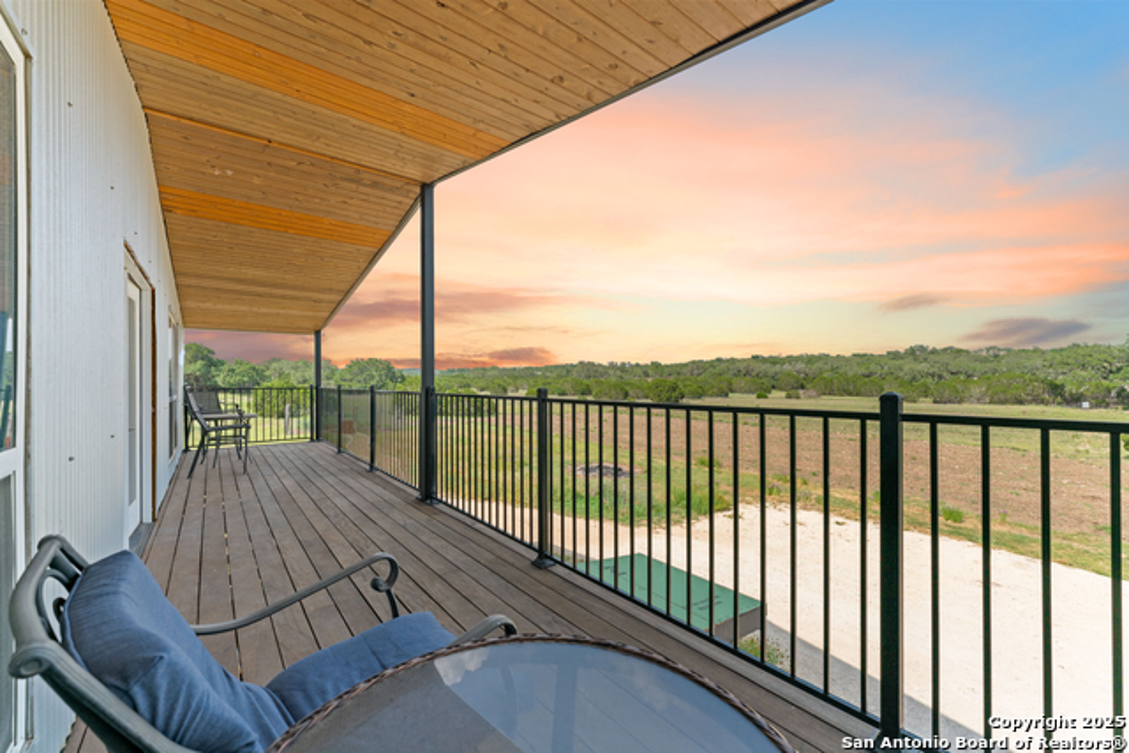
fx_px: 439
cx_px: 564
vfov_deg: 81.2
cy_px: 376
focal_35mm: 14
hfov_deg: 104.2
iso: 400
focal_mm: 14
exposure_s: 1/320
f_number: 5.6
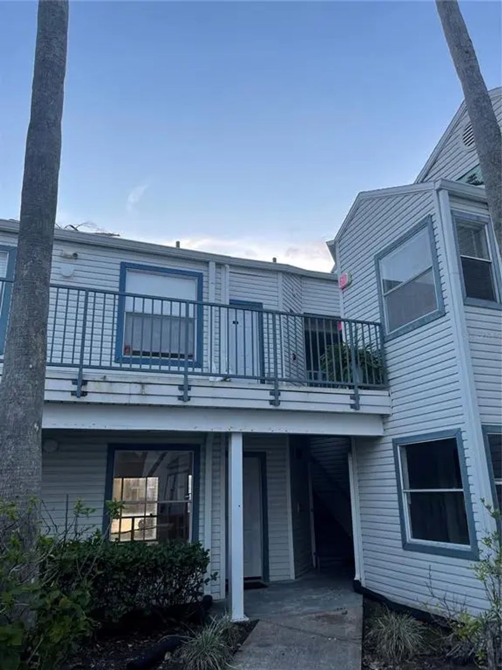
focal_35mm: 25
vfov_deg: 69.4
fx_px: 483
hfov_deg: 54.9
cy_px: 335
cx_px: 251
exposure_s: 1/121
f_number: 1.6
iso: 40
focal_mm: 5.1
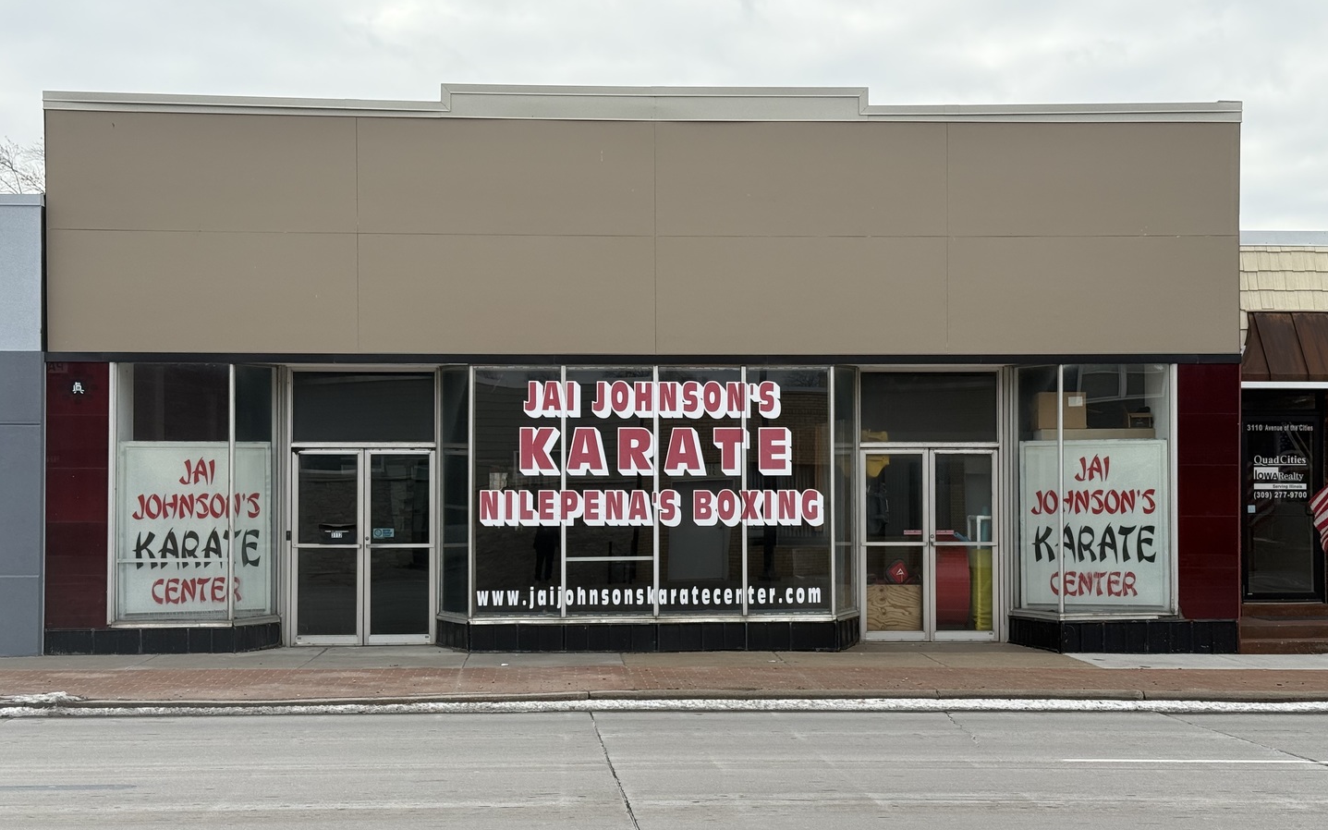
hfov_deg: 39.6
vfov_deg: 25.3
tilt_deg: +1.6
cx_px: 664
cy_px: 464
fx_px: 1846
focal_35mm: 51
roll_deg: -0.1
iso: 100
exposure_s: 1/2667
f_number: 1.78
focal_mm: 6.76
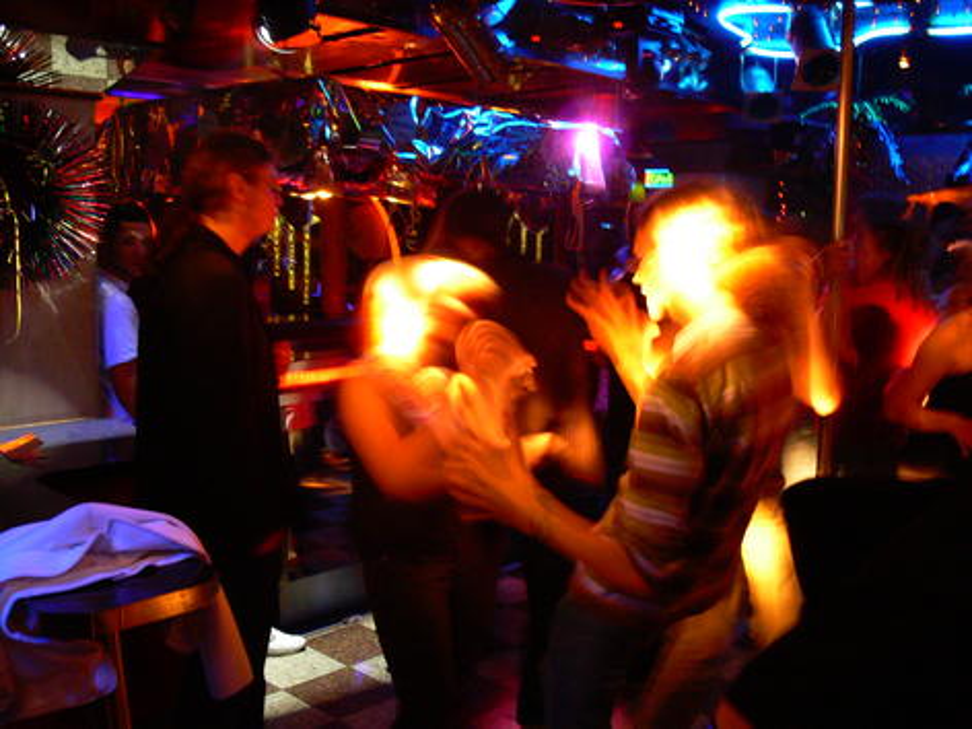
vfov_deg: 40.7
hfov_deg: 52.6
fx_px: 983
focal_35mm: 35
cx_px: 486
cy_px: 364
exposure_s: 1/3.2
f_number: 2.8
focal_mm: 7.4
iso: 200
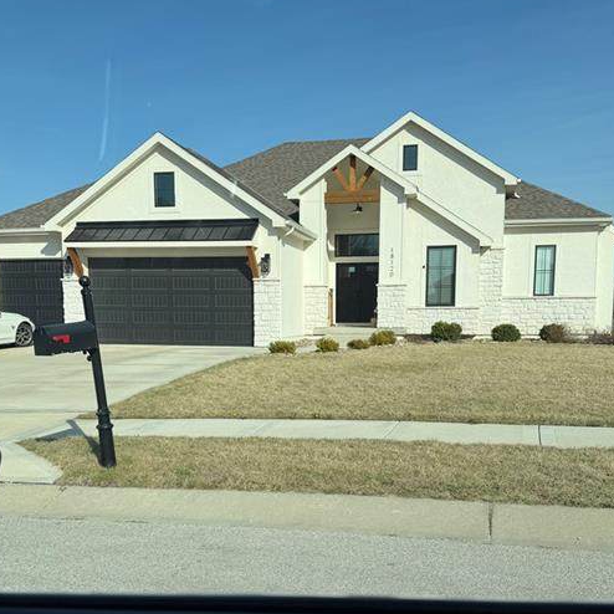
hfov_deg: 49.7
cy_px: 387
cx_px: 323
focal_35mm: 33
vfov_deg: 49.2
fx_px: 662
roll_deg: -2.8
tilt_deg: -4.0
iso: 80
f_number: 1.78
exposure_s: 1/4975
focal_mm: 6.76
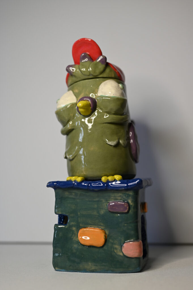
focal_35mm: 50
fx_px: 403
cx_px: 96
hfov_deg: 26.9
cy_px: 145
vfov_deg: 39.6
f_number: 2.8
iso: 500
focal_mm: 50
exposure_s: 1/125
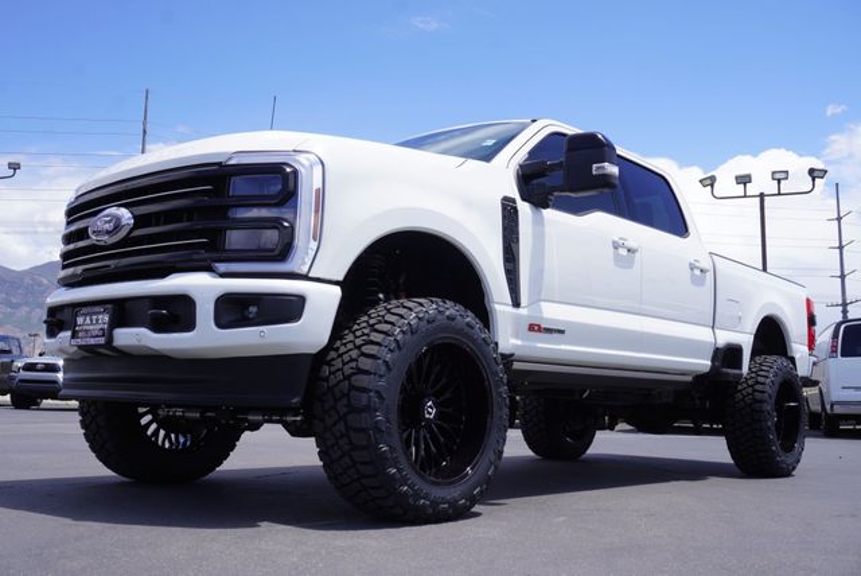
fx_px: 826
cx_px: 430
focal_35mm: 34
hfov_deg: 55.1
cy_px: 288
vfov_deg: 38.4
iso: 100
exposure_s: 1/125
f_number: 10
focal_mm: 23
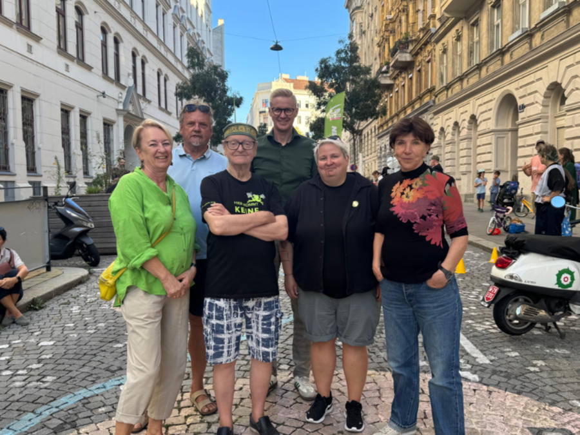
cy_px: 218
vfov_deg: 56.8
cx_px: 290
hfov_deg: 71.6
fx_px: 402
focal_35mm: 24
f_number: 1.8
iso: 80
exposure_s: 1/442
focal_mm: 6.8
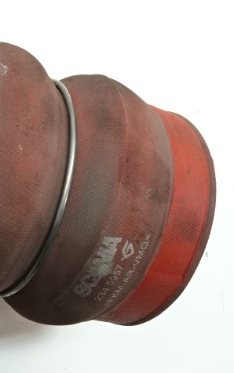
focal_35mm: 47
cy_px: 186
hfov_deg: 25.9
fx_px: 479
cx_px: -6
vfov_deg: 42.6
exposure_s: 1/40
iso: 250
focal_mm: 5.61
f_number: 4
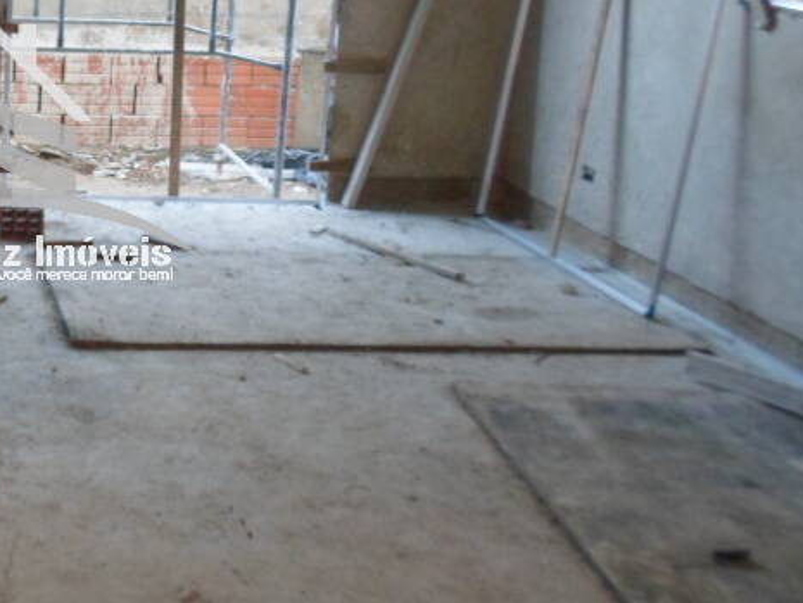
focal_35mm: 55
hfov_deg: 32.0
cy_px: 149
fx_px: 1276
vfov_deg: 26.2
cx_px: -16
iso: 160
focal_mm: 4.5
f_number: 2.5
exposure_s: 1/30
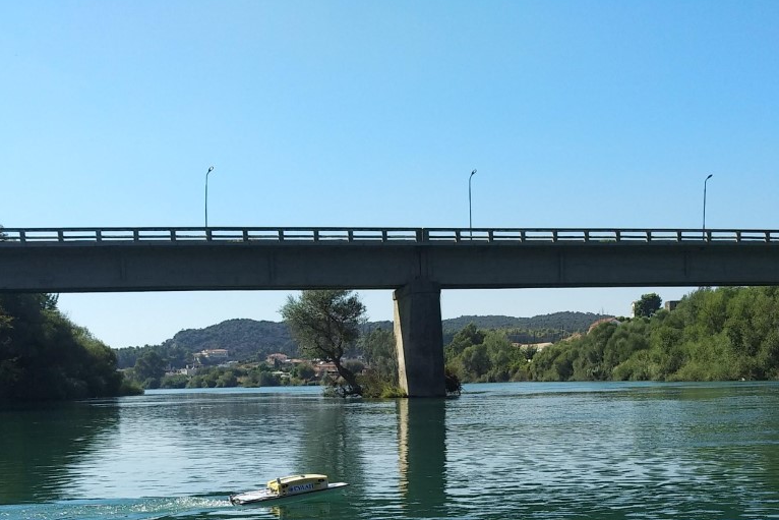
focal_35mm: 43
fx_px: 931
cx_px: 470
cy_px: 524
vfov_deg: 29.1
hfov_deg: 45.2
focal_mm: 3.81
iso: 100
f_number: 2.2
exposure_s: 1/1188
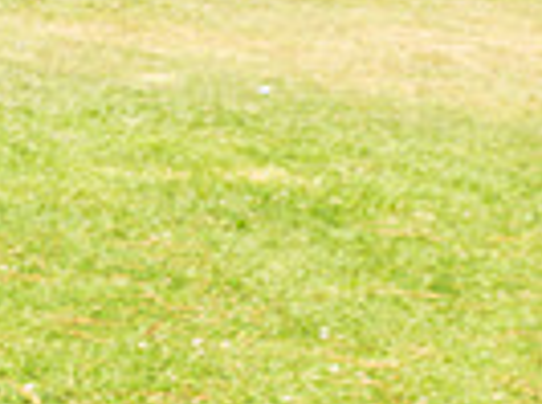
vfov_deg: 7.3
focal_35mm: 202
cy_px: -18
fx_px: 3154
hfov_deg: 9.1
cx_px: -636
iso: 200
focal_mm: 48
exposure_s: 1/200
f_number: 8
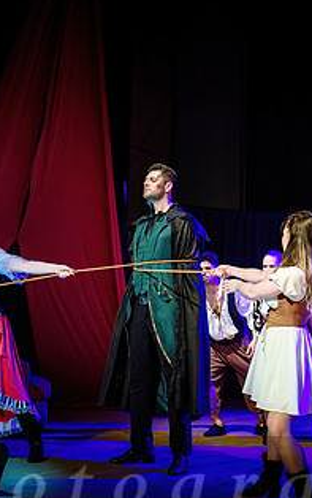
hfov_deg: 19.5
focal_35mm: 67
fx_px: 909
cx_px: 149
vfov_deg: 30.5
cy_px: 287
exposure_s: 1/60
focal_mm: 34
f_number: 2.8
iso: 640
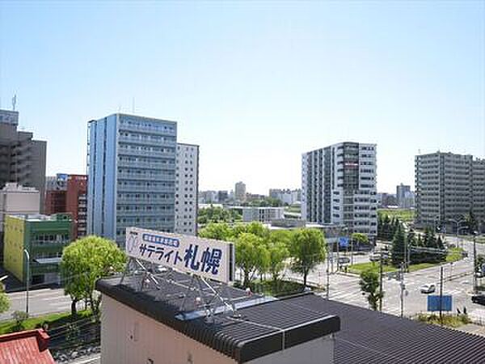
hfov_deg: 63.4
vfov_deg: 49.7
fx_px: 392
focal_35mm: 28
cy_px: 182
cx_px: 242
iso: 160
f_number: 9
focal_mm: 14
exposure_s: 1/160
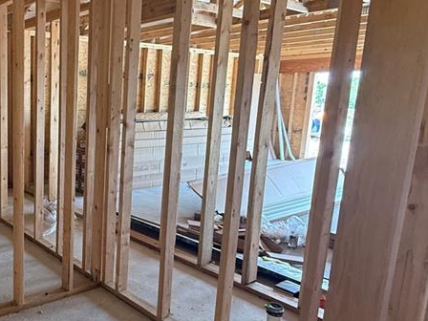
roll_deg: -1.8
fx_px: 396
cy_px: 165
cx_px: 49
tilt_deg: -10.1
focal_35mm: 32
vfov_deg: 44.2
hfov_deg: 50.8
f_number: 2.2
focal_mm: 2.22
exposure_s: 1/99
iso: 320
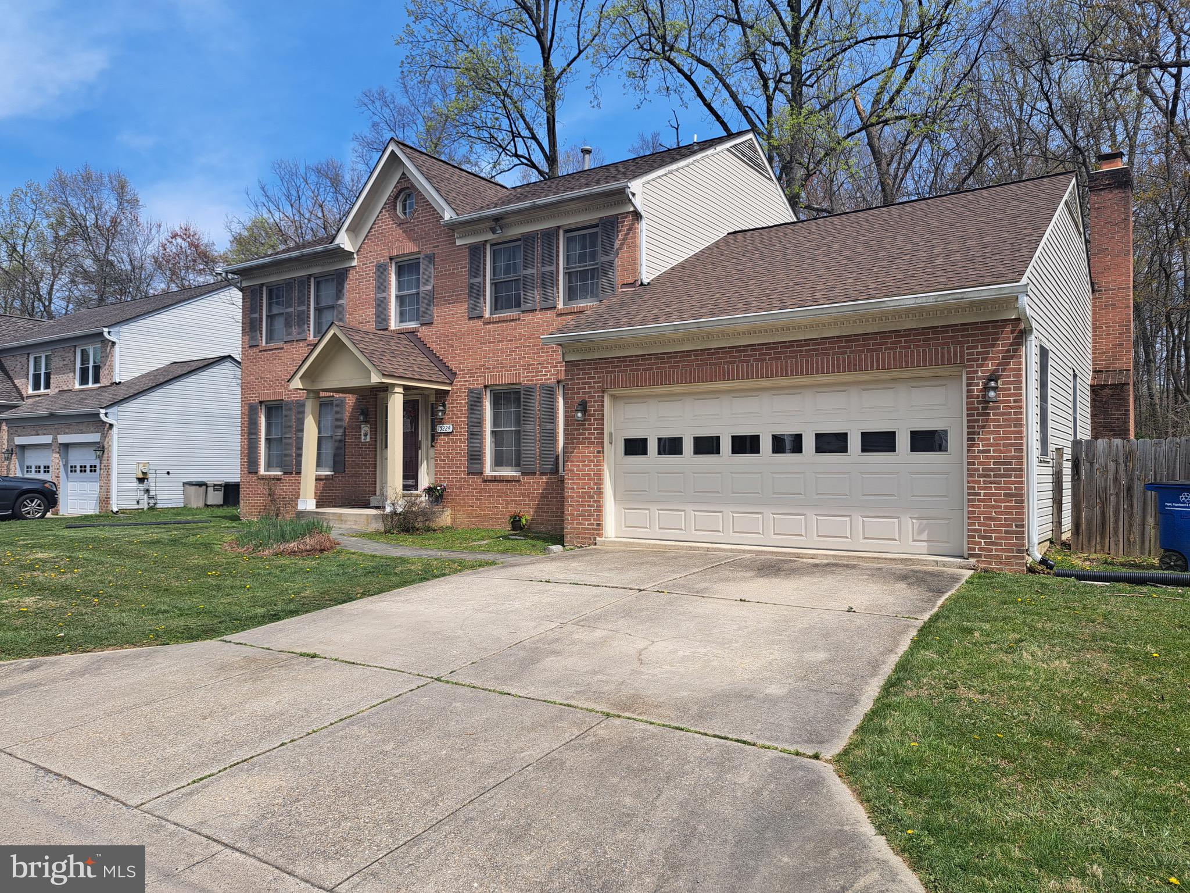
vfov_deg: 56.8
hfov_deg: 71.6
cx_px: 595
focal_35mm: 24
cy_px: 446
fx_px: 825
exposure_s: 1/695
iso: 50
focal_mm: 5.23
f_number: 1.8
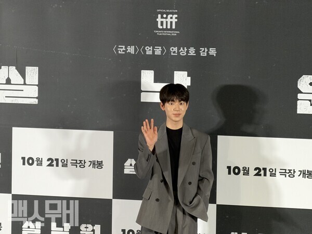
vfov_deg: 7.4
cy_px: 117
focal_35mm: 200
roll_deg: -0.9
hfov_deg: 9.9
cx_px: 156
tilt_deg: -3.6
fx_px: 1803
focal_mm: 16.89
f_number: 2.8
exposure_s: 1/70
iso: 640
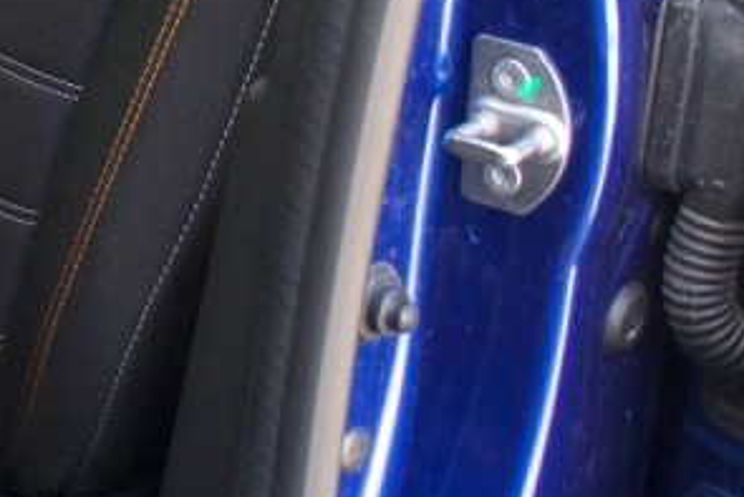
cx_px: -285
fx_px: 2522
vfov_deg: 10.9
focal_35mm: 122
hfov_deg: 15.7
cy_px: -199
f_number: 5
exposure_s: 1/100
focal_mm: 20
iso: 400
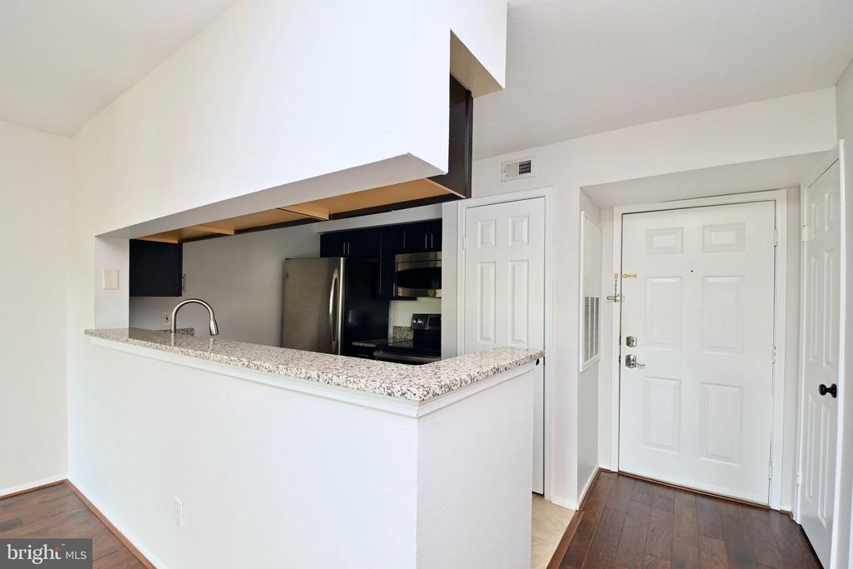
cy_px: 284
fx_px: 355
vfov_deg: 77.3
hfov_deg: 100.4
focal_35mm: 15
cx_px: 426
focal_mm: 10
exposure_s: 1/5
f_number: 7.1
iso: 320
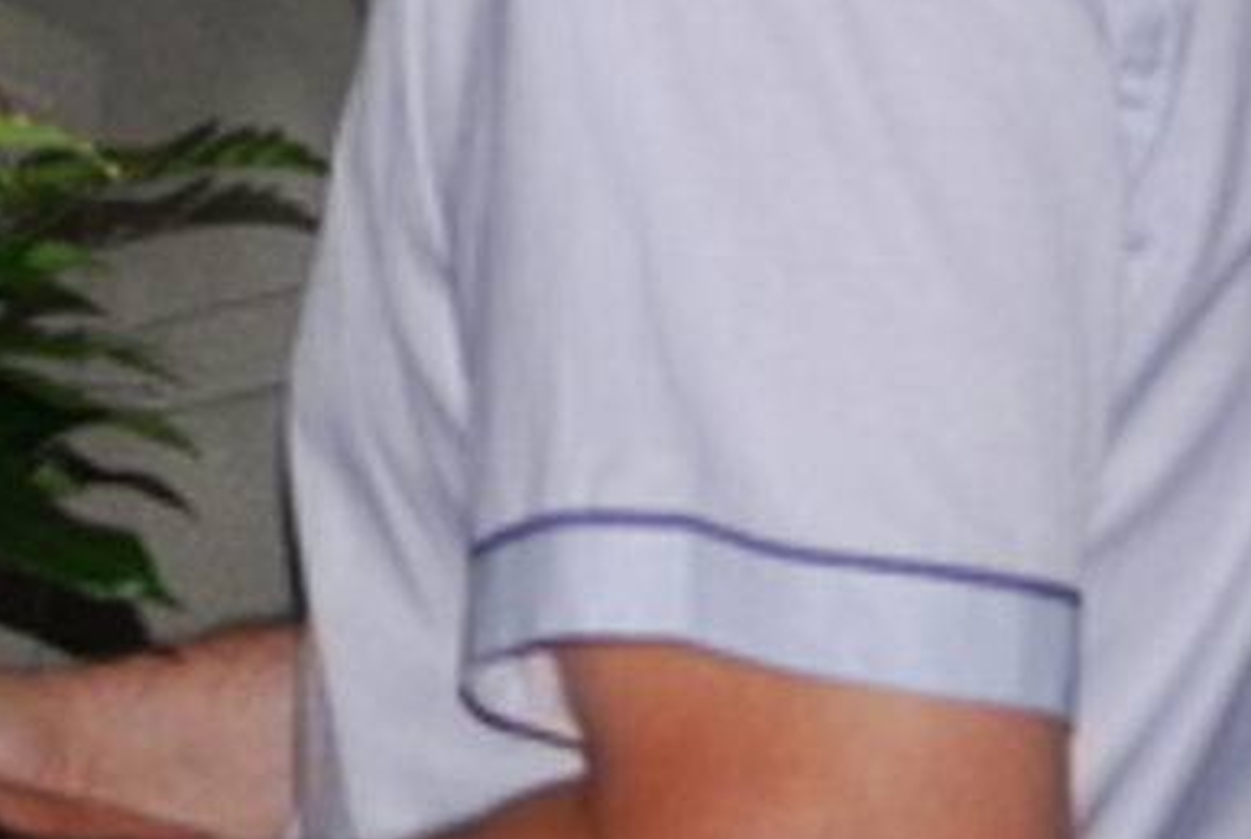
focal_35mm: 274
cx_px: -480
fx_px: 9528
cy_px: -347
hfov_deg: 7.4
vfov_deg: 5.0
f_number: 4.5
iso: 200
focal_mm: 55
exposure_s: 1/60
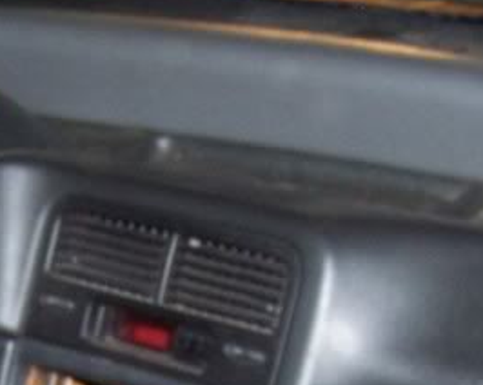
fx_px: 2041
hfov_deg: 13.3
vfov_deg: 10.4
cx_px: 18
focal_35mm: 143
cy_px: 583
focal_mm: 6.3
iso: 140
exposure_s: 1/60
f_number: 2.8
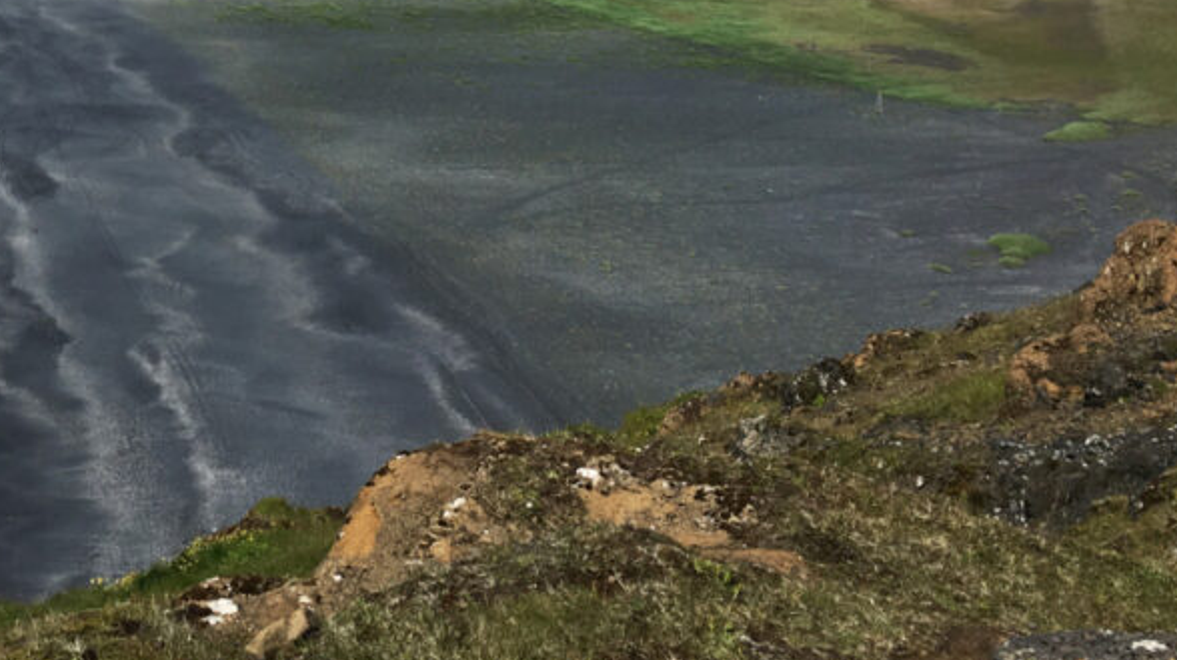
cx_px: 266
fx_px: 1778
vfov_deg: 20.1
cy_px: -67
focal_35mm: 57
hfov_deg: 35.6
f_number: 2.2
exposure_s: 1/1923
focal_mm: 4.15
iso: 25
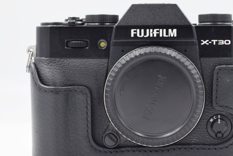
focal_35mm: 118
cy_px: 88
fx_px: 762
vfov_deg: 11.7
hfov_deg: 17.3
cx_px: 152
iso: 400
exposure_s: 1/125
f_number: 7.1
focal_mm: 55
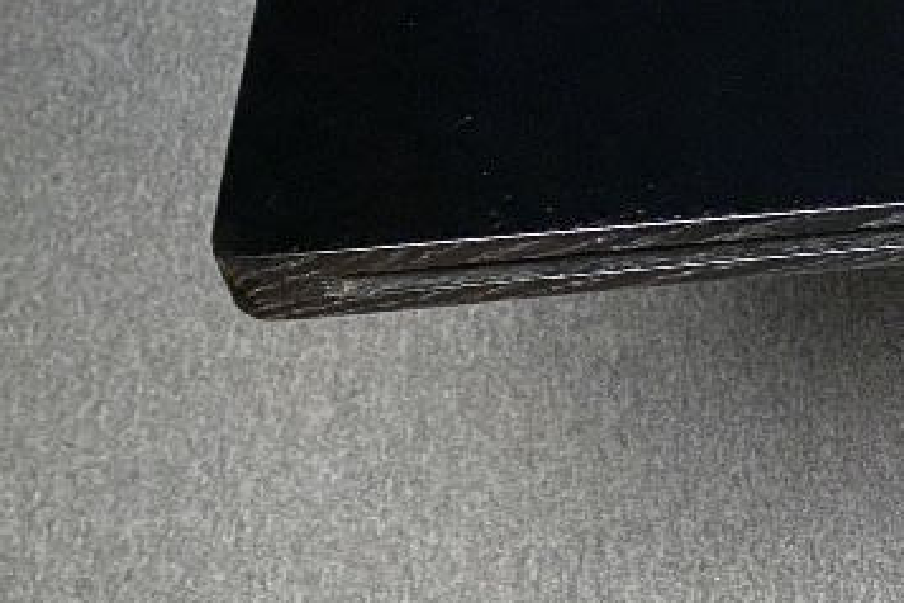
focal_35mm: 91
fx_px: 2285
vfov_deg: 15.0
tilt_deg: -47.7
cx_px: 1410
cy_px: 261
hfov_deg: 19.2
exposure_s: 1/30
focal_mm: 4.25
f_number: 1.8
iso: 640
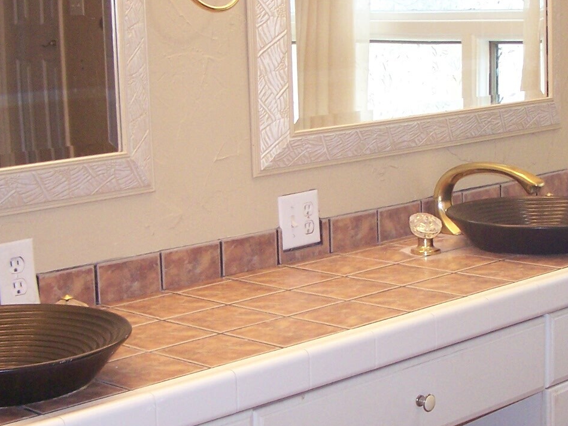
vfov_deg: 18.0
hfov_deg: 23.7
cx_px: 369
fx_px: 1346
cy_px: 177
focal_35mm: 82
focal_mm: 6.3
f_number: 2.8
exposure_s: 1/80
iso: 160
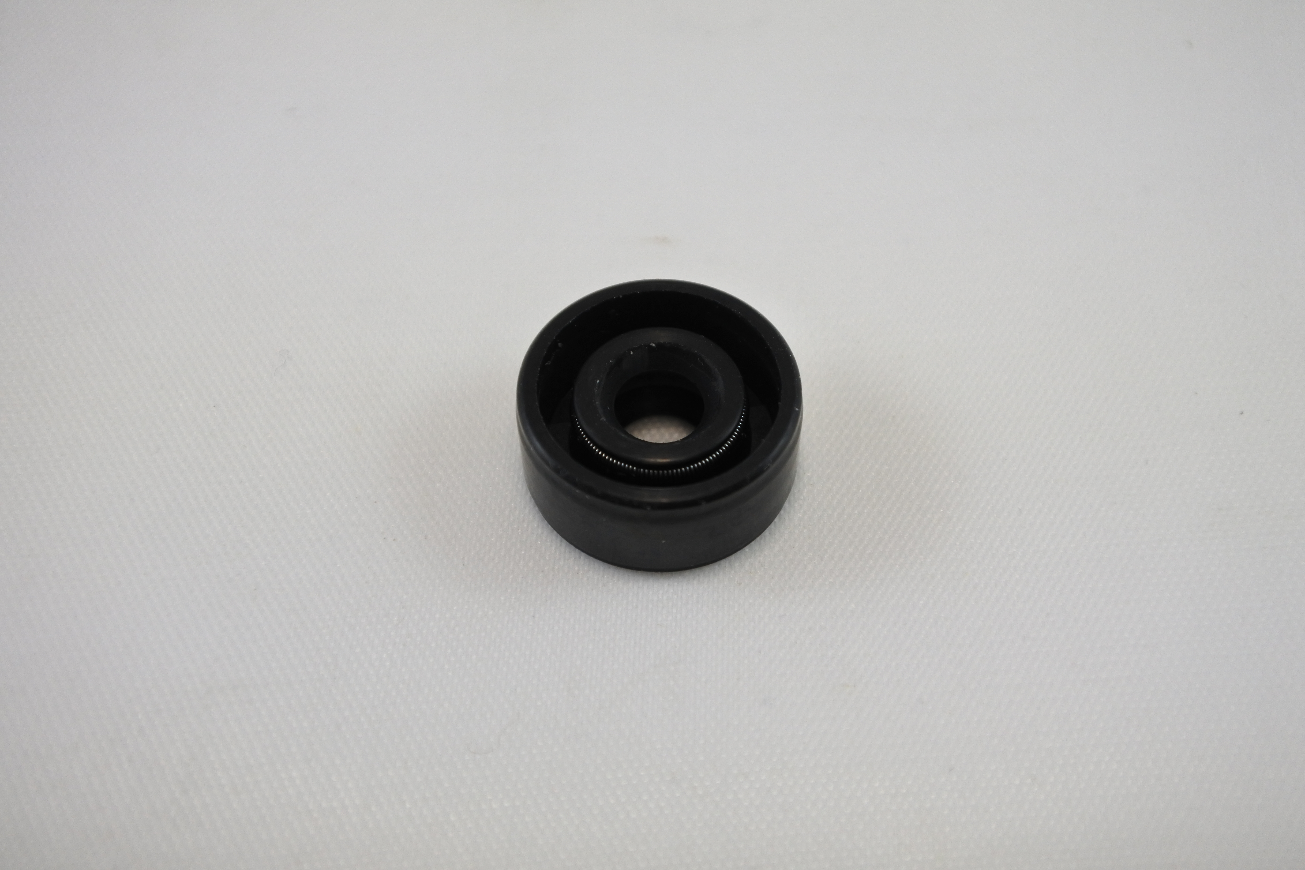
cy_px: 435
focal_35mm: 44
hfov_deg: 44.5
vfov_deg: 30.5
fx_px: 1595
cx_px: 652
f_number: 4.5
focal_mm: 16.5
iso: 400
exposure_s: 1/250
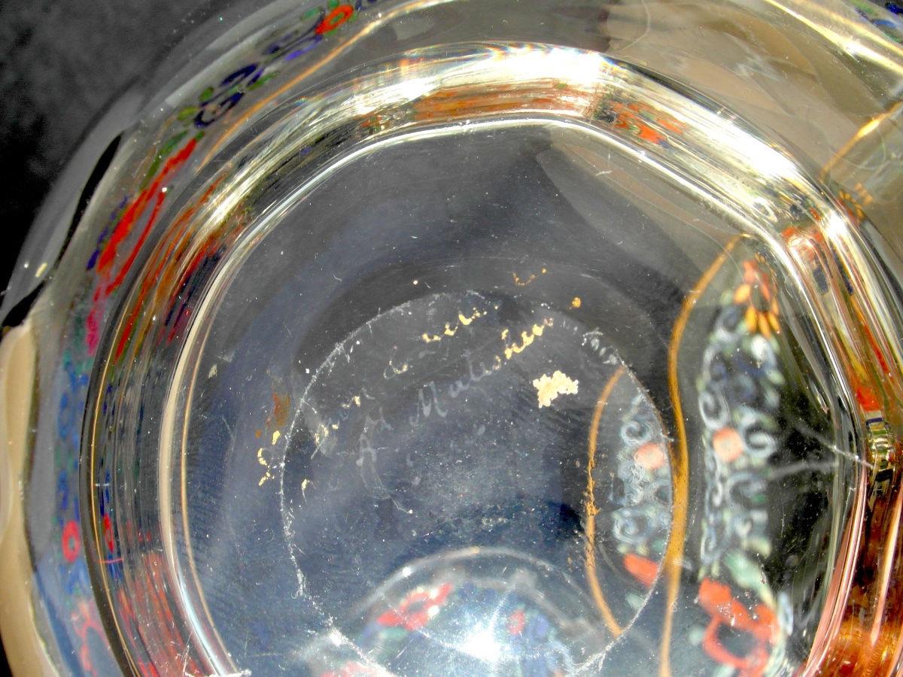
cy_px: 338
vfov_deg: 27.5
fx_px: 1383
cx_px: 452
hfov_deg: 36.2
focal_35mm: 53
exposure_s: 1/125
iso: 80
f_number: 6
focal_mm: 8.7
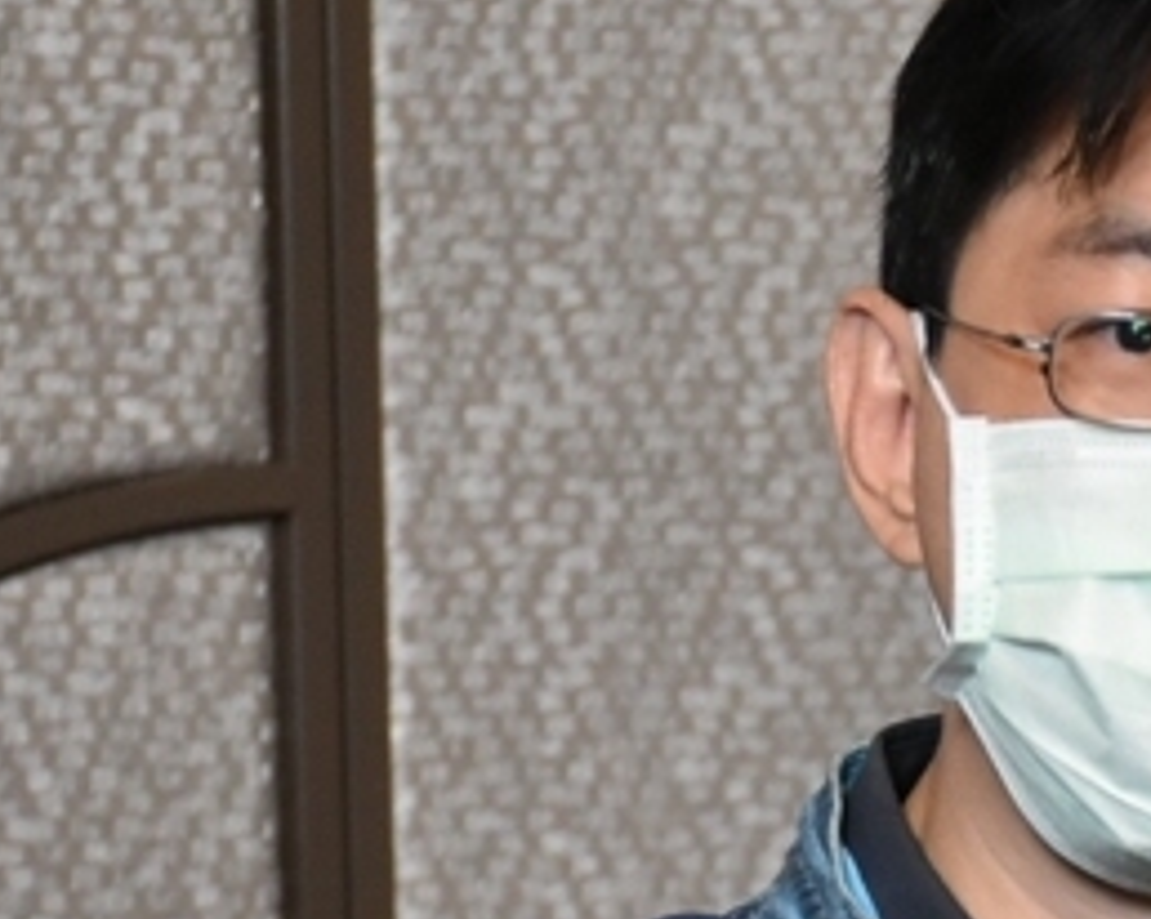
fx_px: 11641
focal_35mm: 342
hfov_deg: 5.6
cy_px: 865
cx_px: 1352
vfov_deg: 4.5
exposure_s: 1/125
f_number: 5
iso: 2000
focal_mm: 70
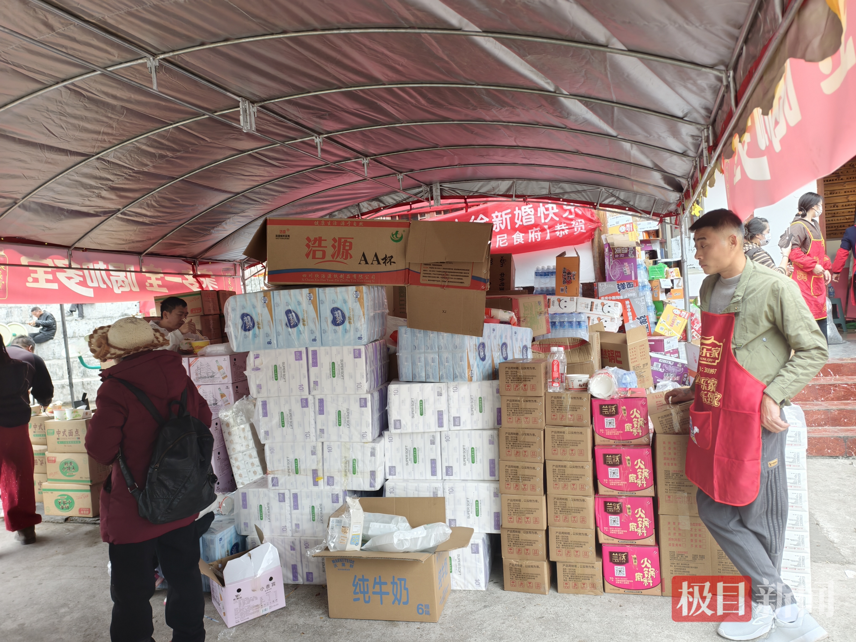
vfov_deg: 58.9
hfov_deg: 73.9
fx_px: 569
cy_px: 321
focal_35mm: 23
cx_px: 428
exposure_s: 1/100
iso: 72
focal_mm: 6.54
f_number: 1.57
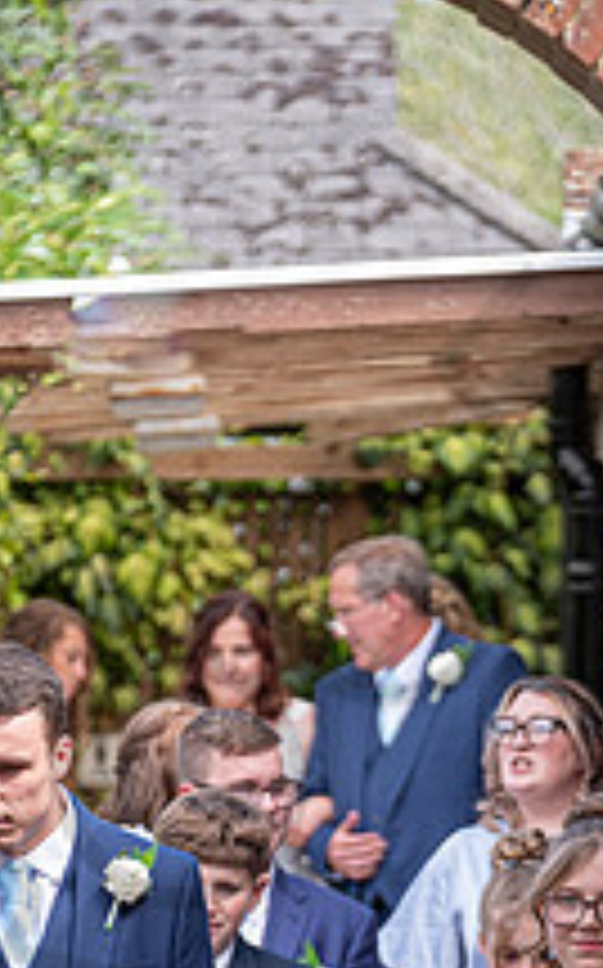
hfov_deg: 3.6
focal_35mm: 369
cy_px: 923
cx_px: 225
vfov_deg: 5.7
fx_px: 9722
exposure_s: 1/640
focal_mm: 115
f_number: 2.8
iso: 200
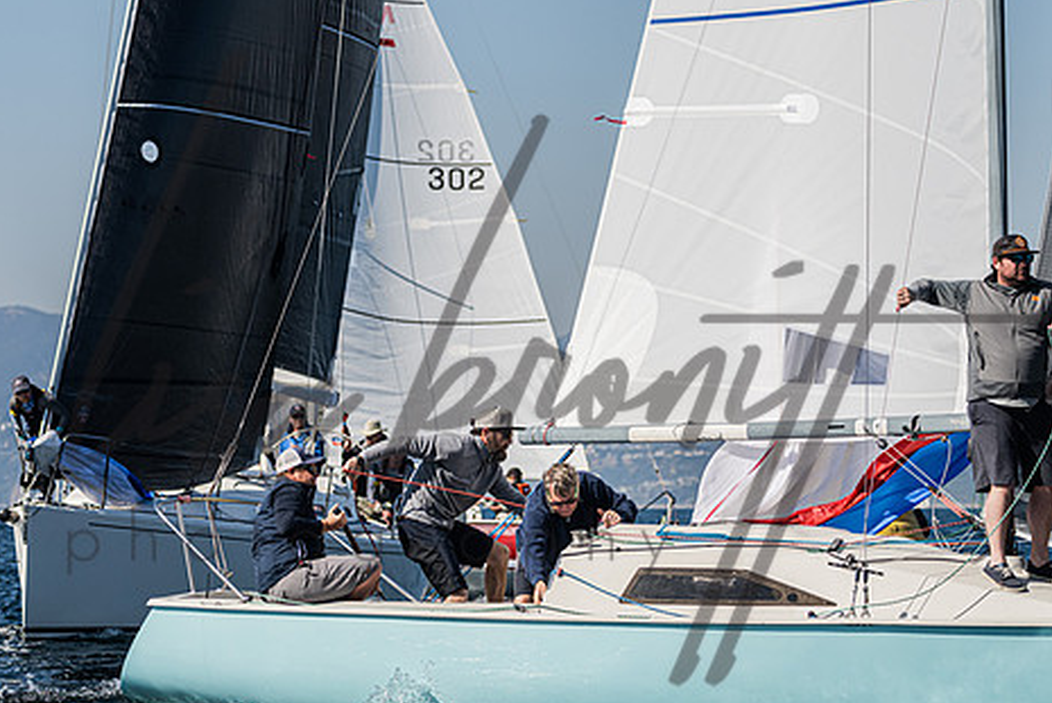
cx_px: 459
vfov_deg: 7.4
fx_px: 5440
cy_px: 298
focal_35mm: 186
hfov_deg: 11.0
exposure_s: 1/5000
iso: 400
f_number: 4.5
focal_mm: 125
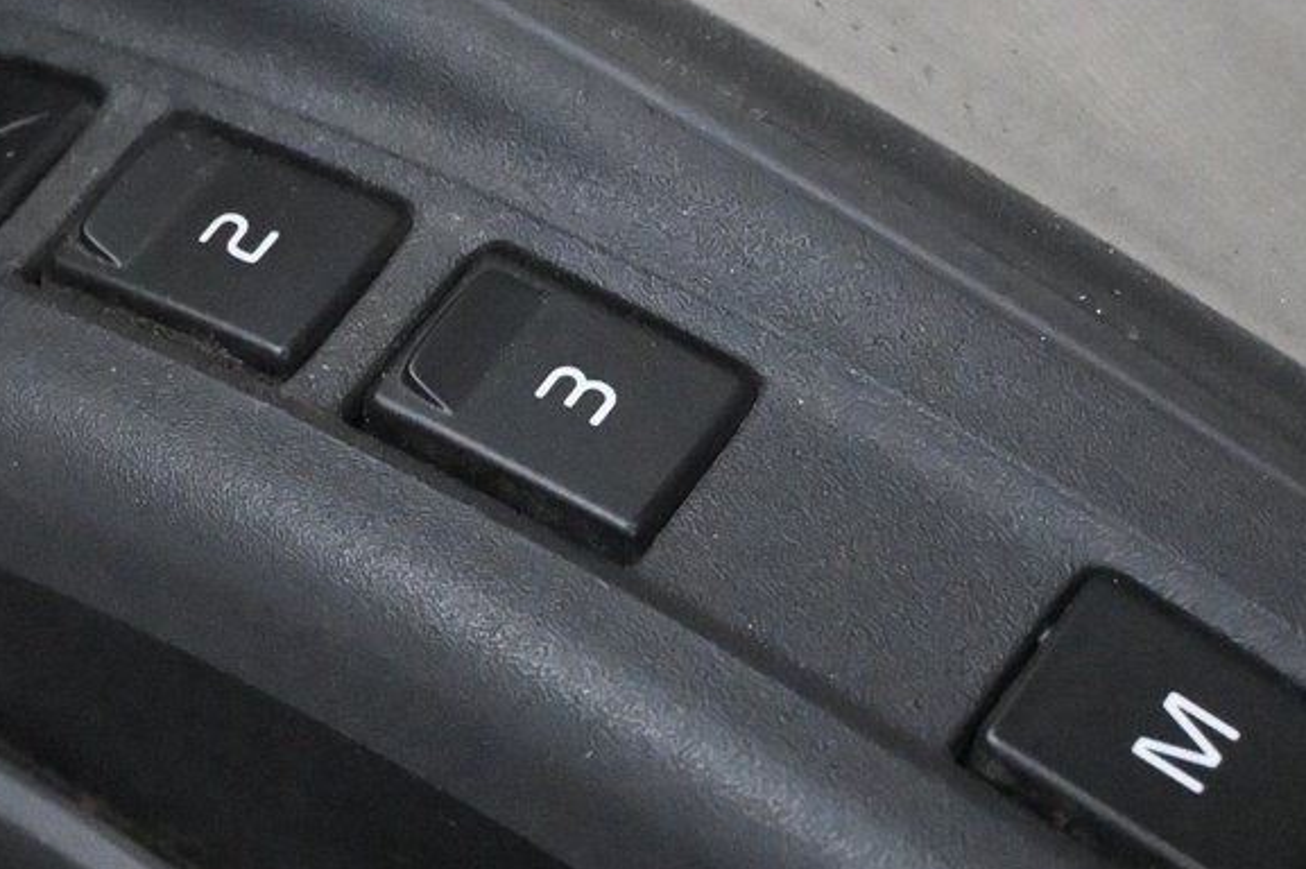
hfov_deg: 17.3
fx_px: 4278
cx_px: 446
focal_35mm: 118
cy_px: 606
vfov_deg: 11.6
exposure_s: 1/60
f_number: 4.5
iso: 12800
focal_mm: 28
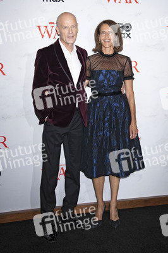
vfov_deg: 44.5
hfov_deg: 30.5
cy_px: 126
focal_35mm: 44
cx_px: 84
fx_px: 309
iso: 640
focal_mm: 44
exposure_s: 1/200
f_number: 5.6
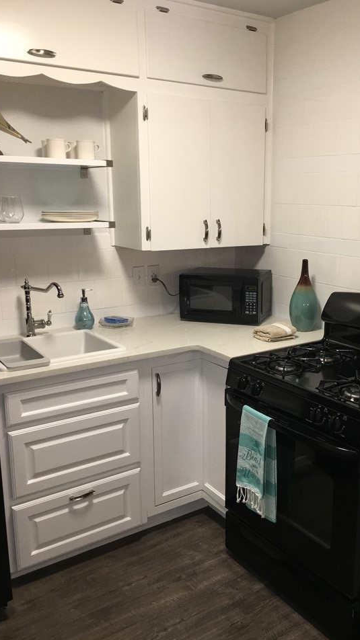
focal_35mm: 34
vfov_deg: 58.0
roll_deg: -0.3
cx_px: 239
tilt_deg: -13.2
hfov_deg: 34.3
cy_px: 333
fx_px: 577
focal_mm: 4.15
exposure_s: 1/30
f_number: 2.2
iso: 80
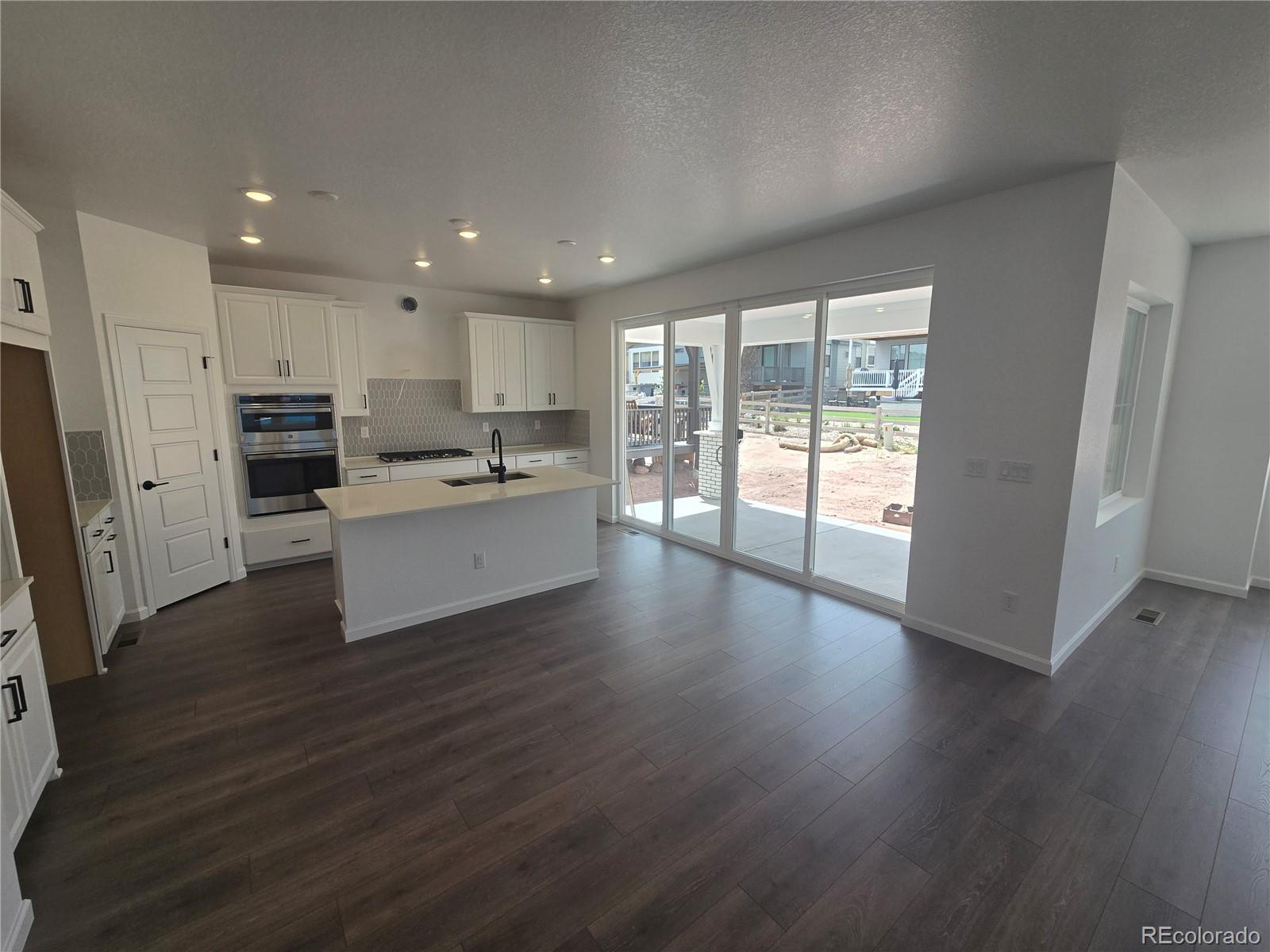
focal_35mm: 13
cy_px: 476
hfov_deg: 106.2
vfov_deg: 89.9
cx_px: 635
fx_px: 477
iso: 50
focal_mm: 2.2
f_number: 2.2
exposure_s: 1/307
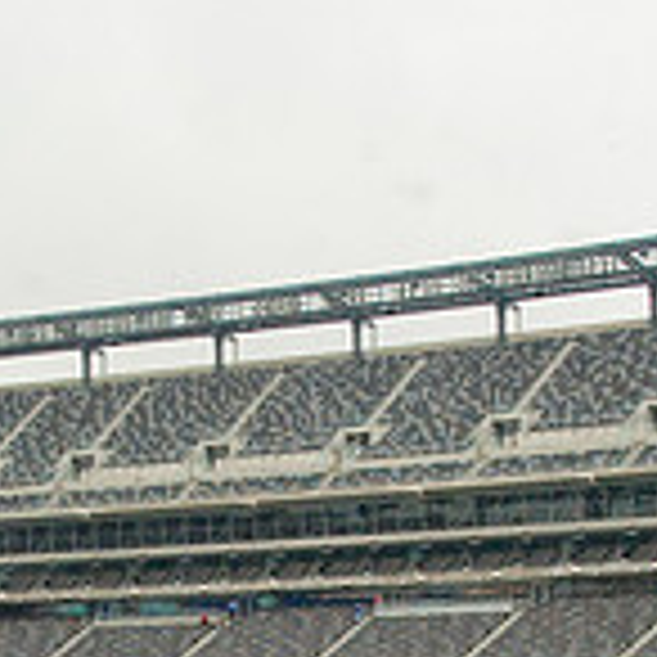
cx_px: 256
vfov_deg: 17.9
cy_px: 850
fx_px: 1954
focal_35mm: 91
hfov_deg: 19.1
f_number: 9
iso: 640
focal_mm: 18
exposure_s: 1/320
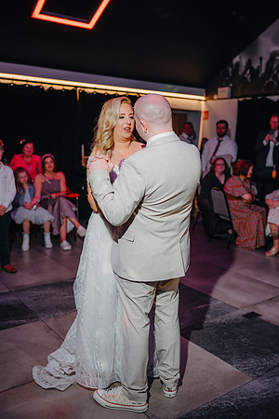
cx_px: 140
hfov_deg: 37.9
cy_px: 210
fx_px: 407
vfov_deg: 54.4
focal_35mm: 35
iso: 200
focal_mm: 35
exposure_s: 1/200
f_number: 2
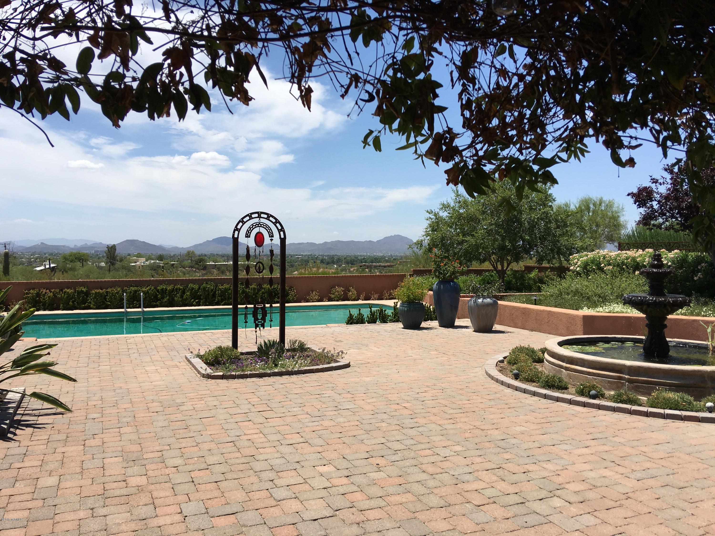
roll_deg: -0.8
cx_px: 358
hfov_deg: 61.7
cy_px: 268
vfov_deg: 48.2
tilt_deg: +0.0
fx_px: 599
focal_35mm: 29
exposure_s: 1/2331
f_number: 2.2
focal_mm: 4.15
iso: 25
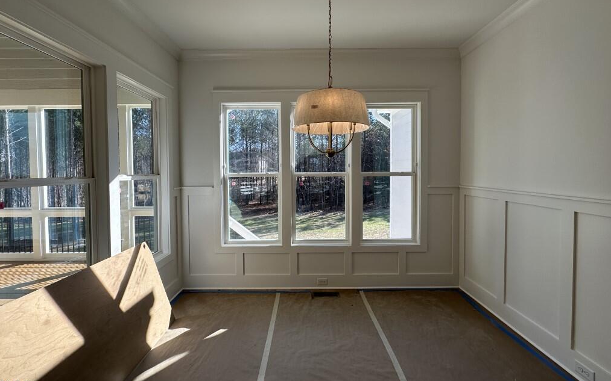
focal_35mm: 15
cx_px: 305
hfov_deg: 101.5
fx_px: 250
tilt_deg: -1.5
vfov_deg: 74.7
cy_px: 176
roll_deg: +0.5
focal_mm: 2.22
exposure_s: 1/330
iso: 40
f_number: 2.2
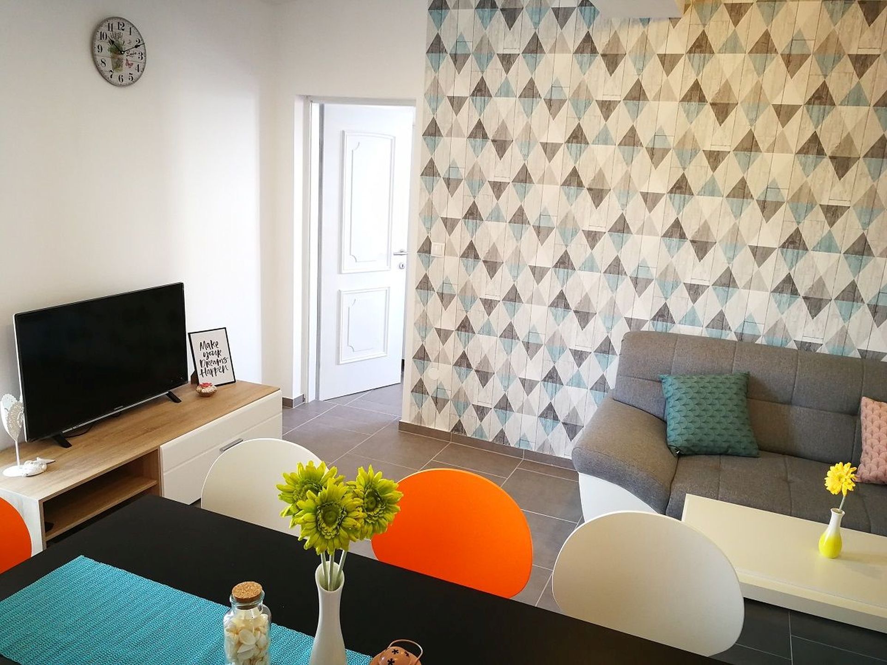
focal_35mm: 27
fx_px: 692
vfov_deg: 51.4
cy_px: 332
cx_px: 444
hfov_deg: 65.3
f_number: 2.2
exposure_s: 1/30
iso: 250
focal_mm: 3.95
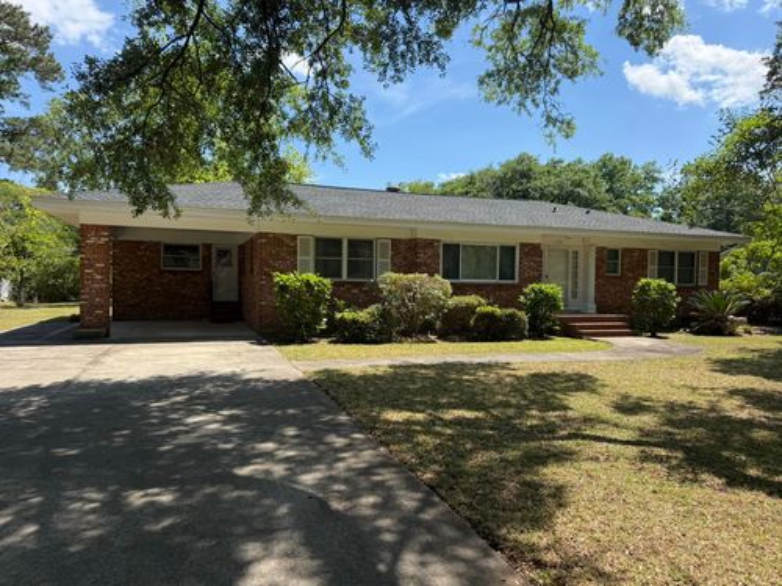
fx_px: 542
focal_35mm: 24
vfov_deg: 56.8
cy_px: 293
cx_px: 391
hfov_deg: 71.6
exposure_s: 1/3425
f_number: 1.78
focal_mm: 6.76
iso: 100
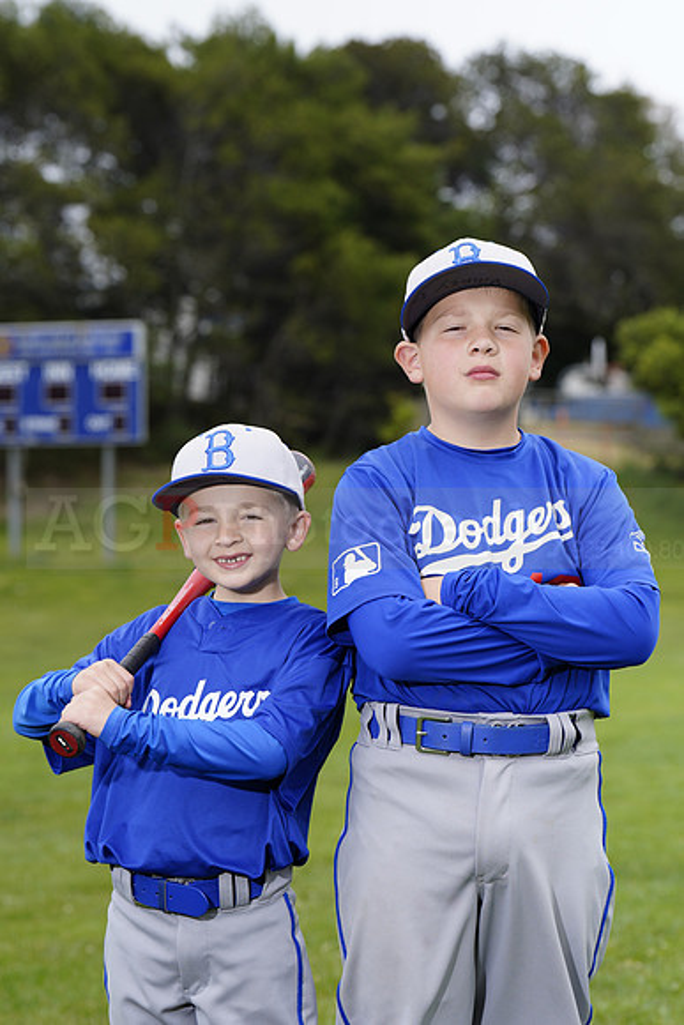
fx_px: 3418
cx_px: 342
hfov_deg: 11.4
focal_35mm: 120
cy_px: 512
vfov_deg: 17.1
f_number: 6.3
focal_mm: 120
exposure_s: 1/250
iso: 100
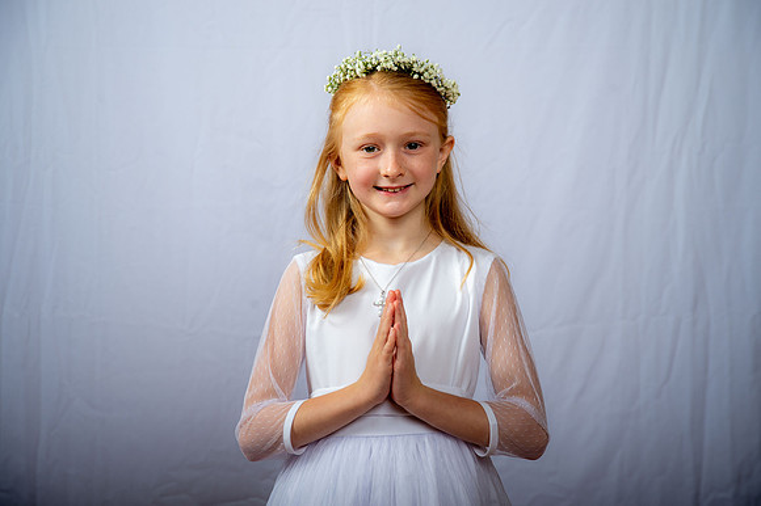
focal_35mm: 72
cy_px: 253
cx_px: 380
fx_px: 1521
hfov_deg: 28.1
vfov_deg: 18.9
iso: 250
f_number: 6.3
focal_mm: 72
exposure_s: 1/200
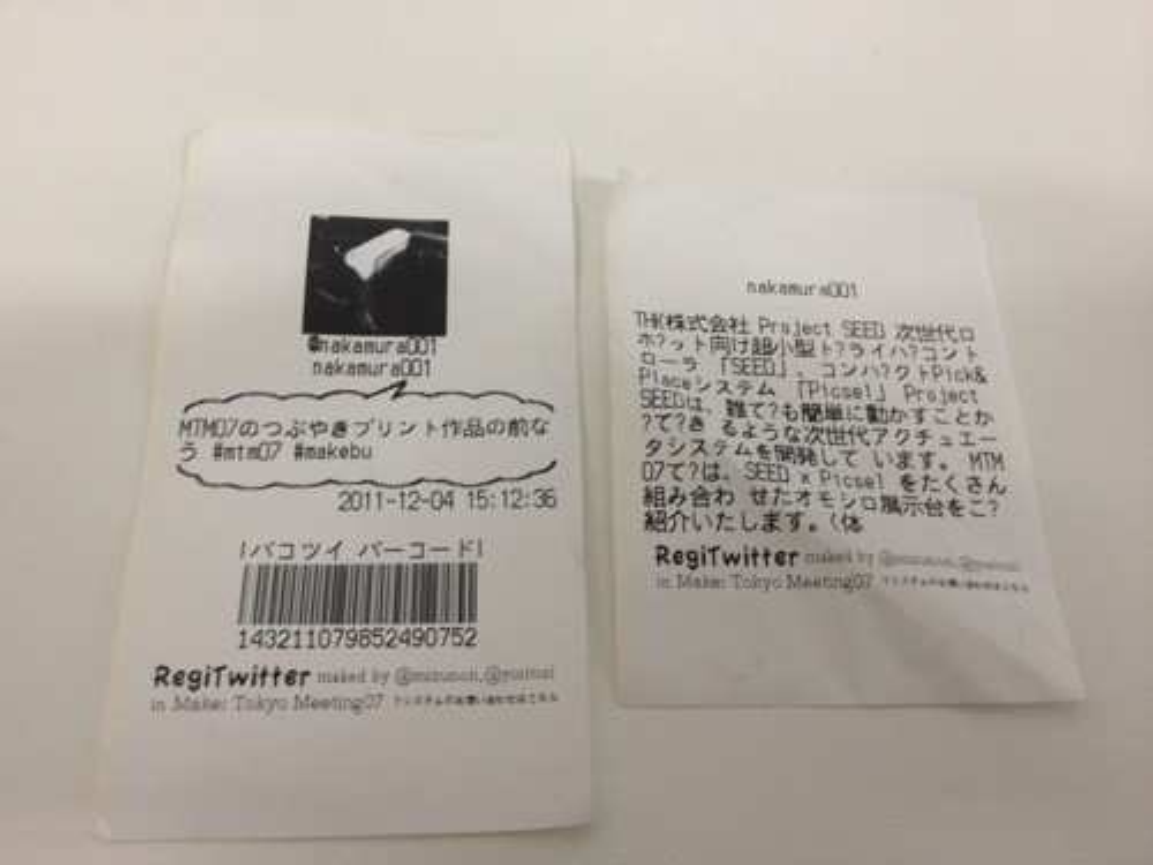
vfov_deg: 40.7
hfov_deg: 52.6
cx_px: 576
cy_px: 432
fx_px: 1166
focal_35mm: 35
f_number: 2.4
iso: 64
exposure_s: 1/20
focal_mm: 4.28
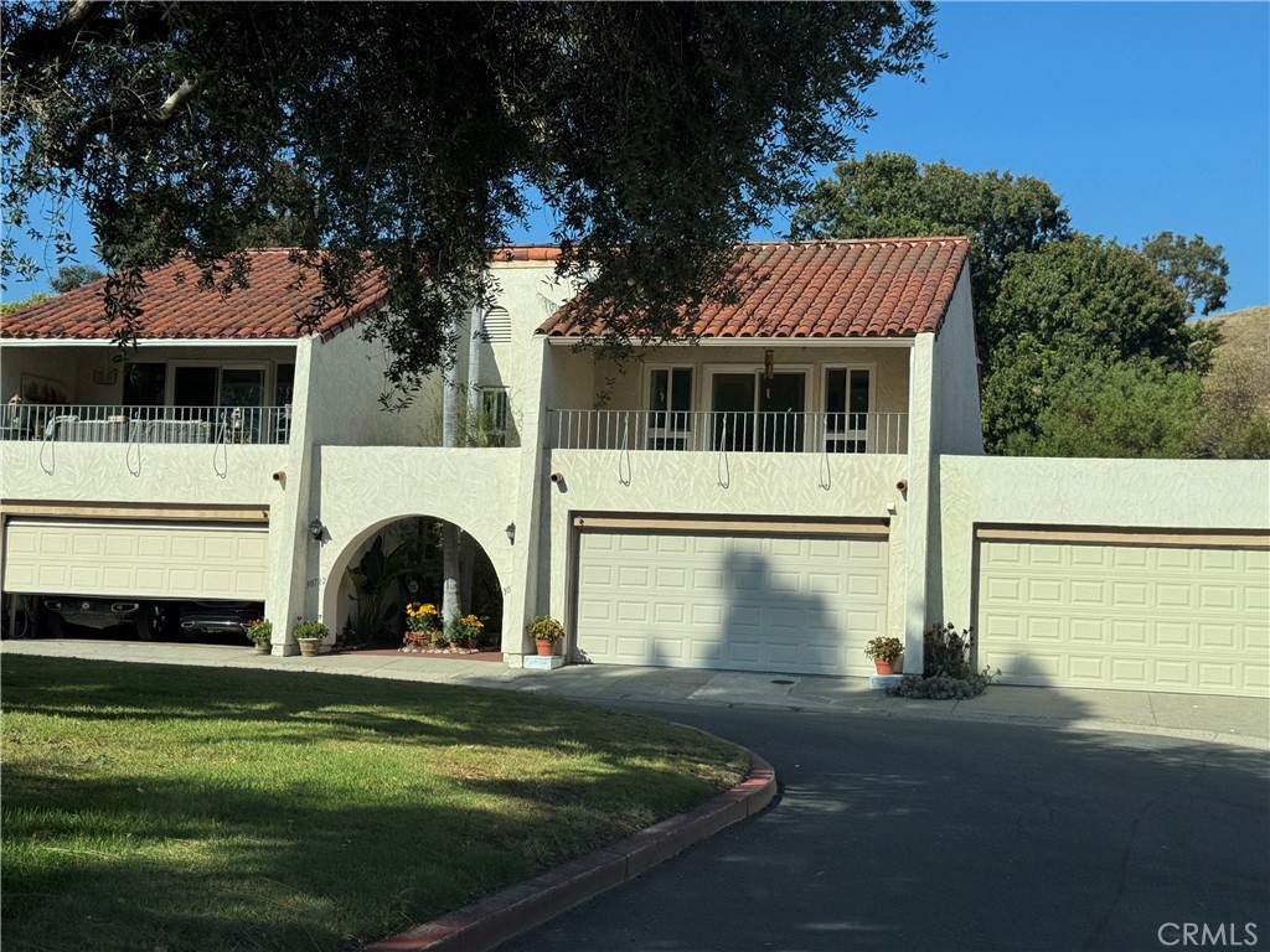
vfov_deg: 30.3
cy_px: 476
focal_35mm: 48
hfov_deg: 39.7
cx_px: 635
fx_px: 1761
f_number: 1.78
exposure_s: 1/5848
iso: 64
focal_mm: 6.76
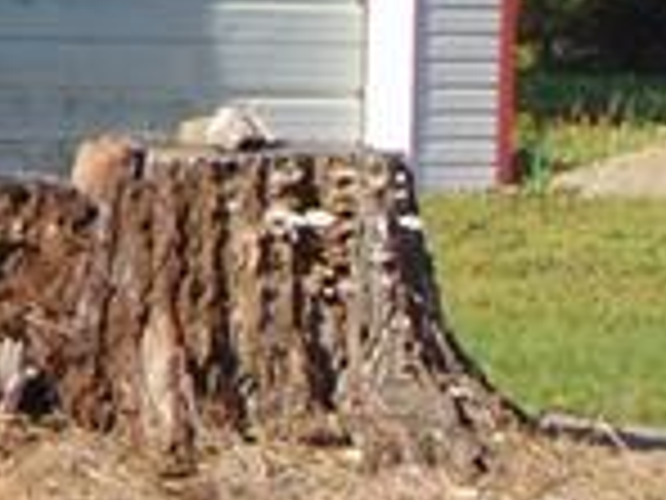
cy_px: -203
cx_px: -1238
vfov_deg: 4.3
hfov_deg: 5.4
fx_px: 6657
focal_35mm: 346
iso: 80
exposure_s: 1/160
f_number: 9
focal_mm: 9
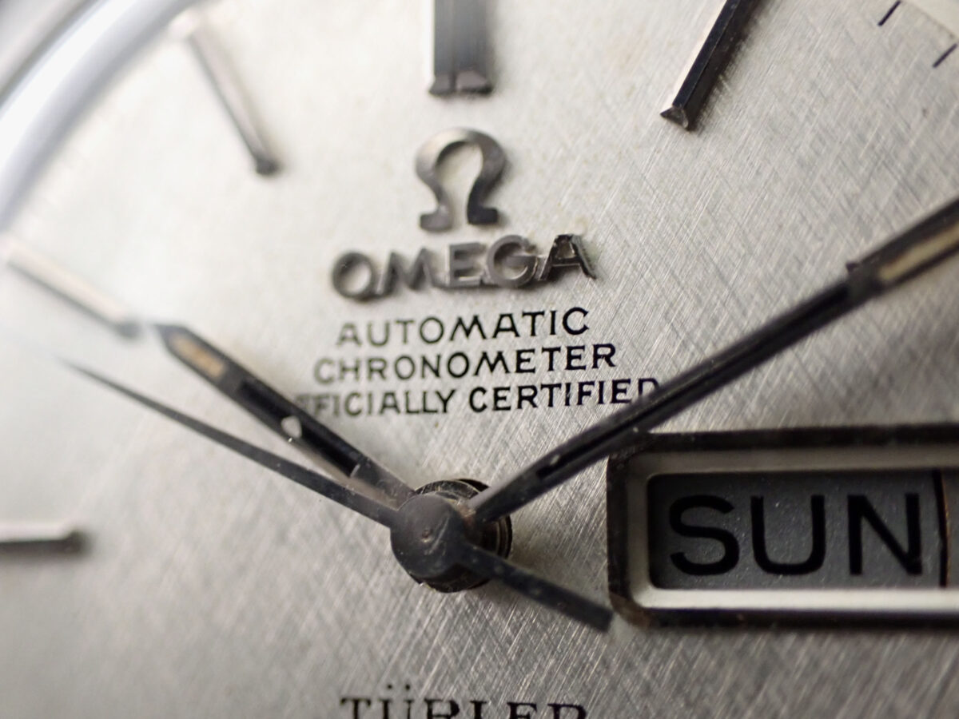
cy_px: 360
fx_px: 1496
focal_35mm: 54
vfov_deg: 27.0
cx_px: 480
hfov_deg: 35.5
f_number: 3.3
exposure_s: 1/60
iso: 800
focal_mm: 9.65
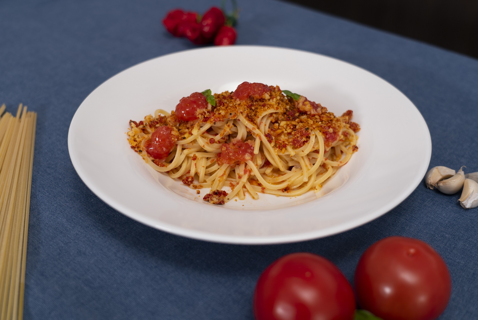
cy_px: 160
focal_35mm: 40
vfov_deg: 33.4
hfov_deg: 48.4
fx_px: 531
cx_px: 239
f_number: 4
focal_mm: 40
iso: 400
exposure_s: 1/80
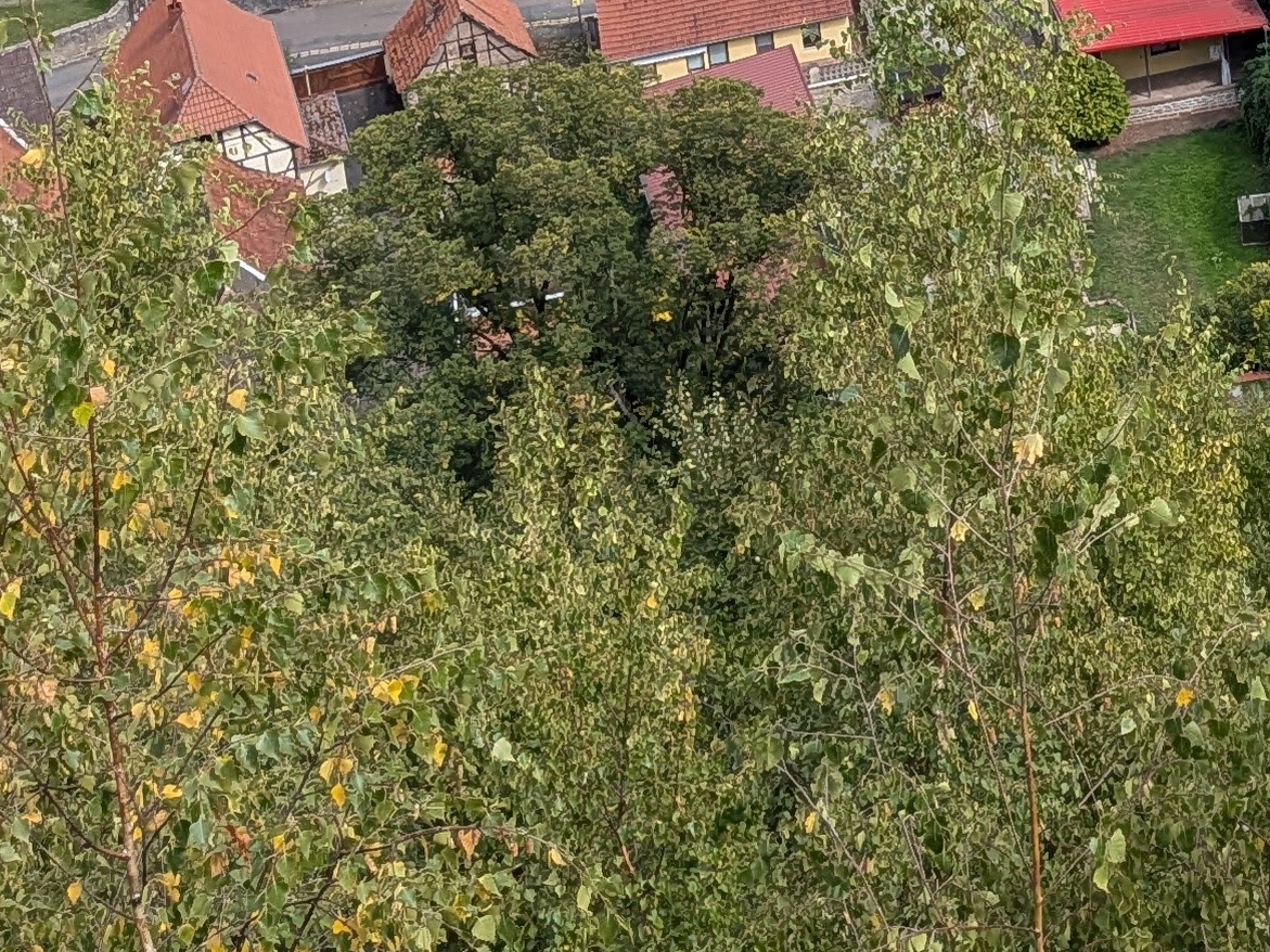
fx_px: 3008
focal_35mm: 82
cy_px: -657
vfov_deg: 15.8
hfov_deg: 22.9
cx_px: 1259
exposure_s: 1/2008
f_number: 1.7
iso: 28
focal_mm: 4.53
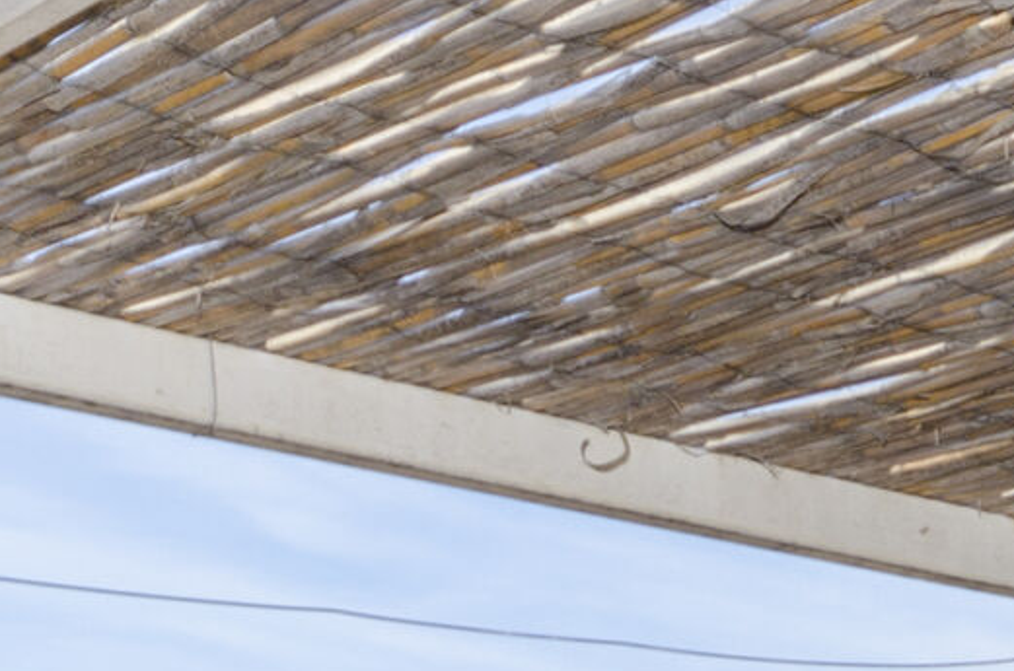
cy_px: 1584
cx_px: 2164
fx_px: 3626
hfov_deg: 13.2
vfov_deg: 9.5
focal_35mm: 129
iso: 100
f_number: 8
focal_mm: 16
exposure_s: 1/200
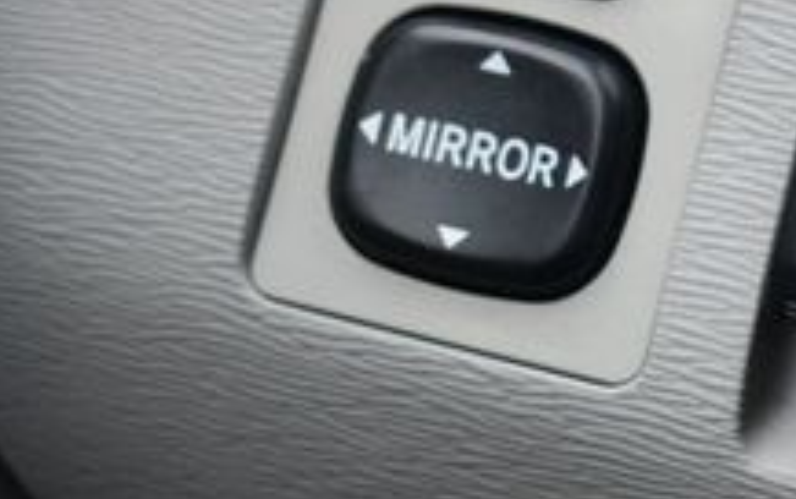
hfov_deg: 14.5
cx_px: 1038
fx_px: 2996
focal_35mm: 138
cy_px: 209
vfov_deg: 9.5
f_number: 4.2
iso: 800
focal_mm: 31
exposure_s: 1/250
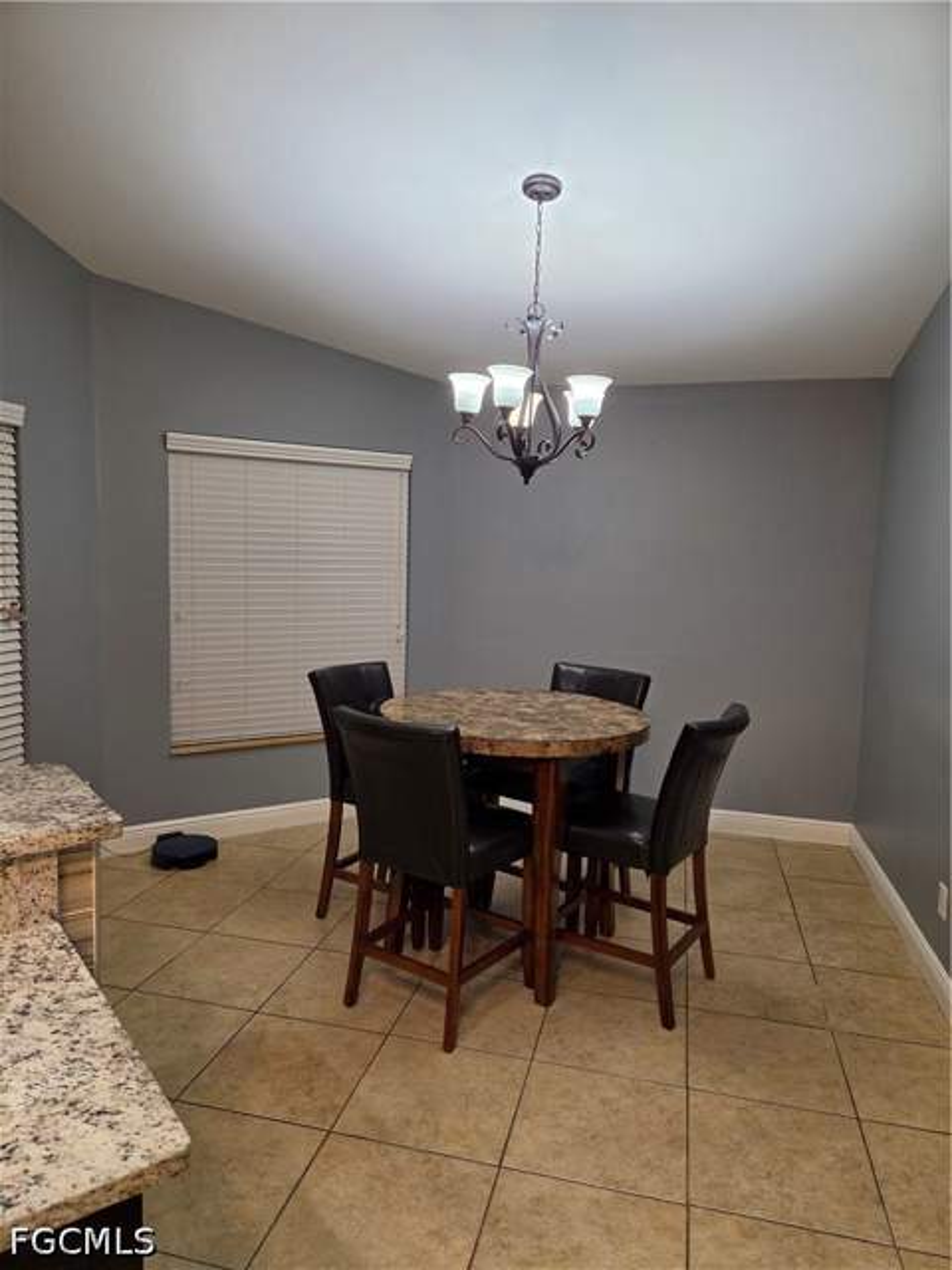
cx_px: 476
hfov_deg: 58.9
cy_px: 635
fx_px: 843
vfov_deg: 73.9
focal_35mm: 23
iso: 160
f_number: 1.8
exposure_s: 1/120
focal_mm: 5.4
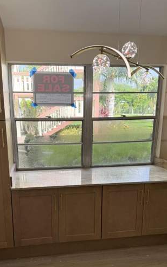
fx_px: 240
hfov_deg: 38.2
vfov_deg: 57.2
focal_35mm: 33
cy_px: 171
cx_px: 68
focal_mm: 6.76
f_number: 1.78
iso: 100
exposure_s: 1/464
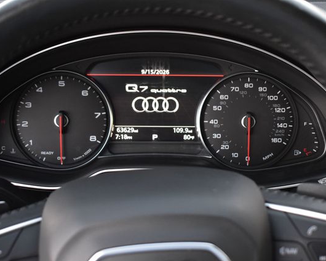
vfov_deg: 29.7
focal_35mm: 51
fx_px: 492
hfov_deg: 36.7
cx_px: 164
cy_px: 130
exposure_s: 1/13
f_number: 4.2
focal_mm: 30
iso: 1600
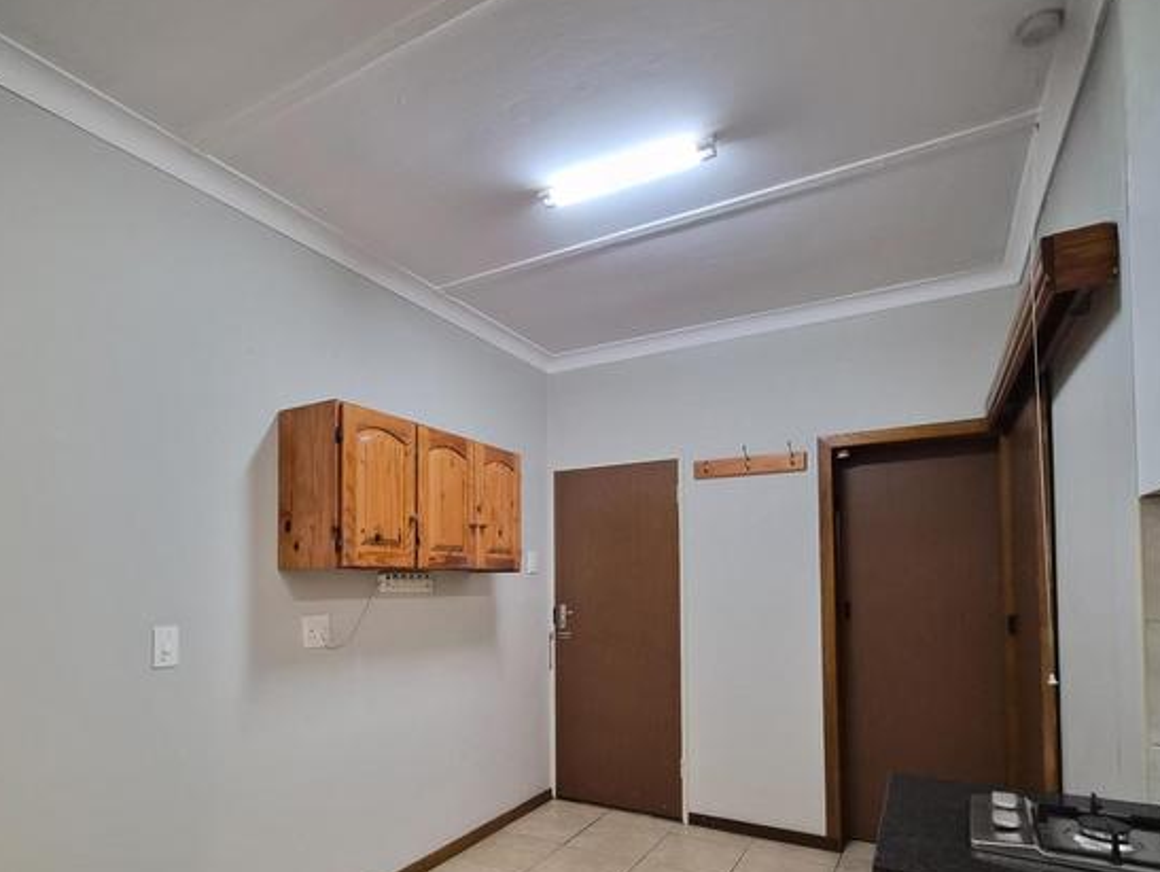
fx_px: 637
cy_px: 571
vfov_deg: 67.1
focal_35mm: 19
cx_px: 530
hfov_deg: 84.4
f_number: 2.2
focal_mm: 1.7
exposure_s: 1/50
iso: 400
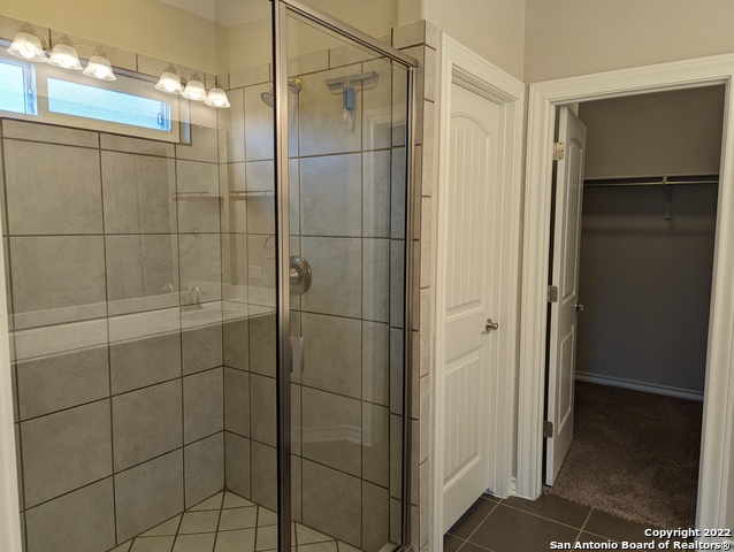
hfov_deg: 71.5
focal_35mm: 24
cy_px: 276
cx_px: 367
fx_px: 509
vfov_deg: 56.9
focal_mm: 6.81
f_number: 1.85
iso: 119
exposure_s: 1/120
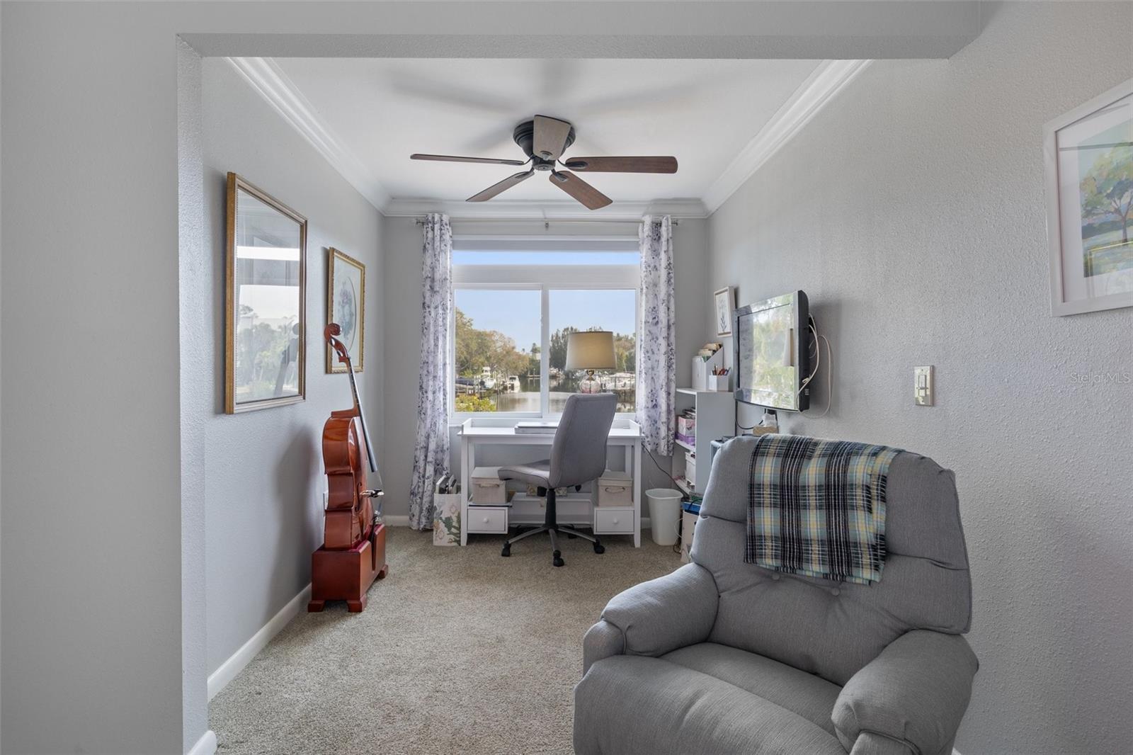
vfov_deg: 67.4
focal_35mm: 18
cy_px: 378
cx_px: 566
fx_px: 566
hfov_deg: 90.0
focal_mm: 18
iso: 320
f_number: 8
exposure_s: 1.3
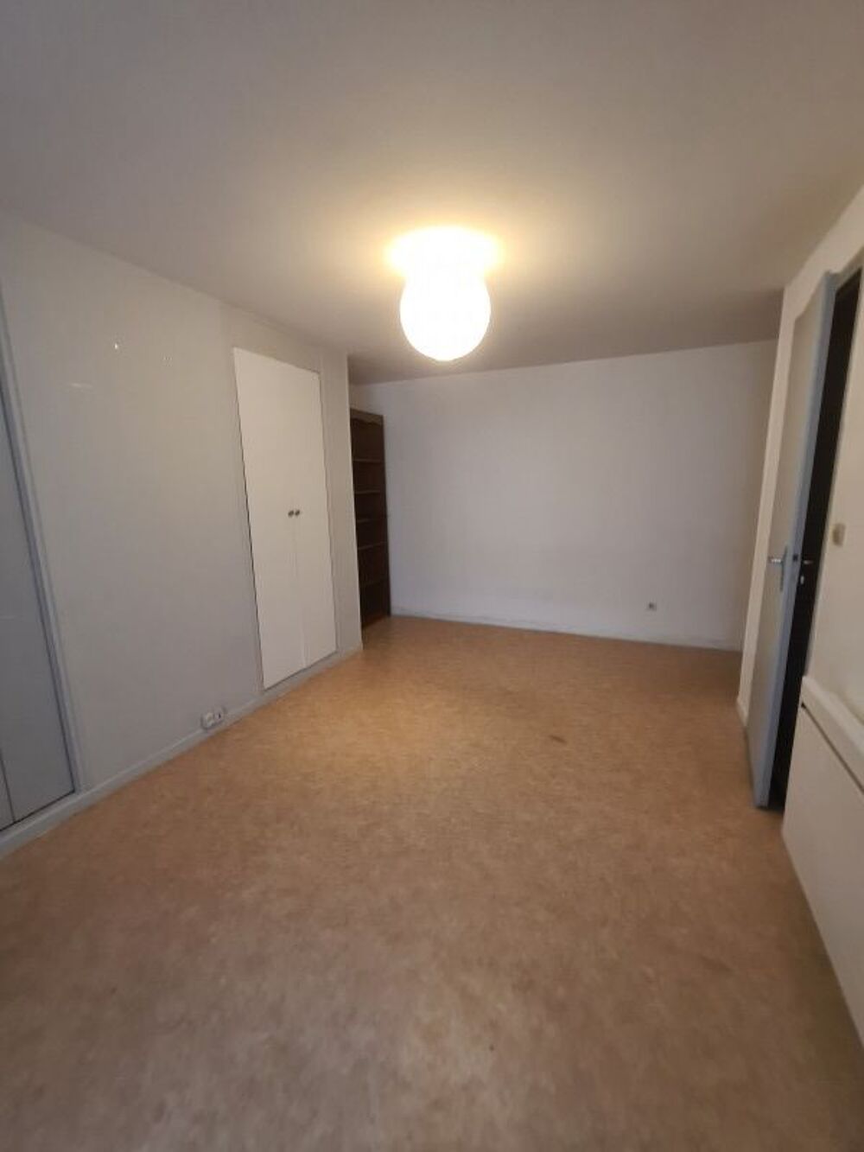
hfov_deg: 89.9
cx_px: 432
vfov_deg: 106.2
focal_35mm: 13
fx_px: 433
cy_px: 576
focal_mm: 2.2
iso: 320
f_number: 2.2
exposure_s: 1/33
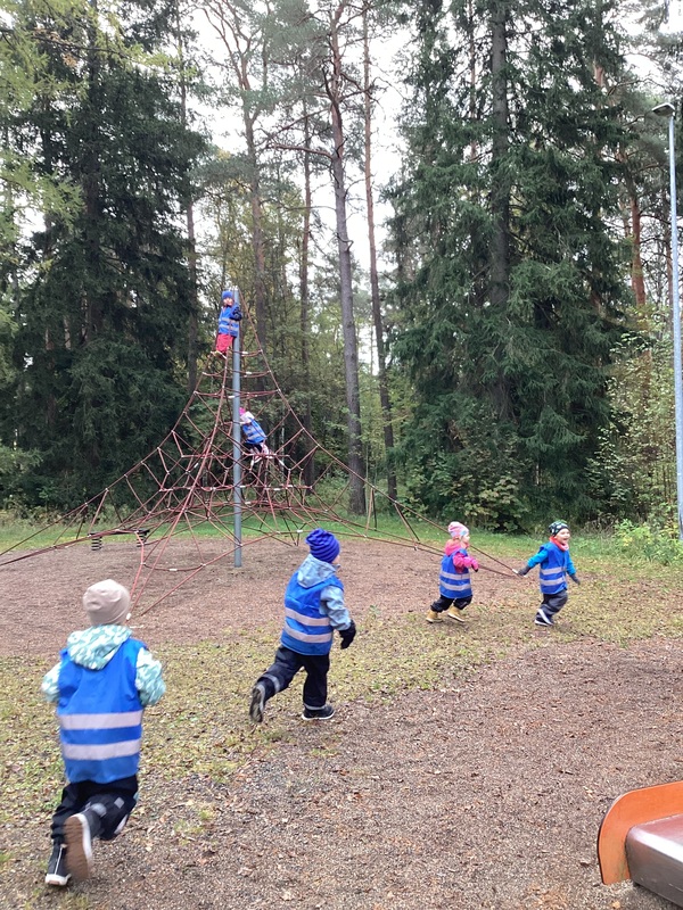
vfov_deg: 58.4
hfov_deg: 45.4
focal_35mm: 31
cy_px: 455
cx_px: 342
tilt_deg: +2.3
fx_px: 816
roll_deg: +0.1
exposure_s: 1/120
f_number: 2.4
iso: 80
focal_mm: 3.3
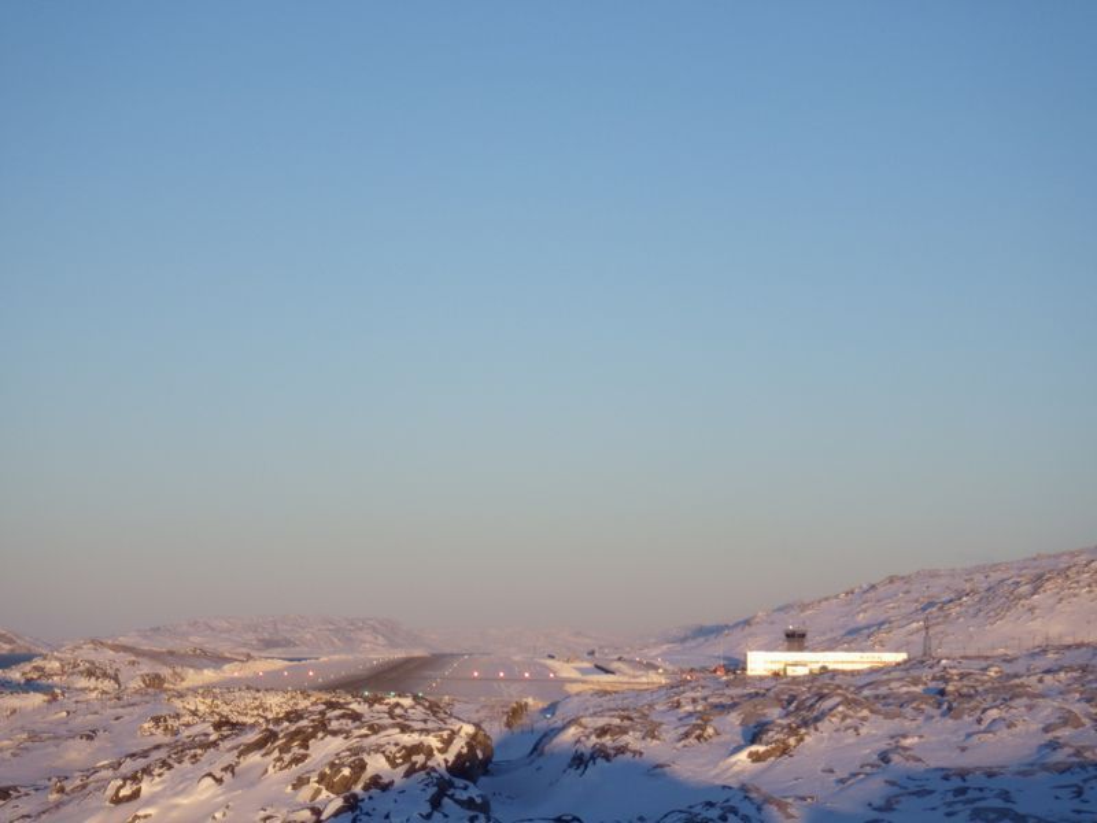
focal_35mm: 94
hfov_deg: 20.9
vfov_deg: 15.7
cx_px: 548
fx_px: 2979
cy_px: 412
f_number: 5
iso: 125
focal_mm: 16.7
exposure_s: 1/320
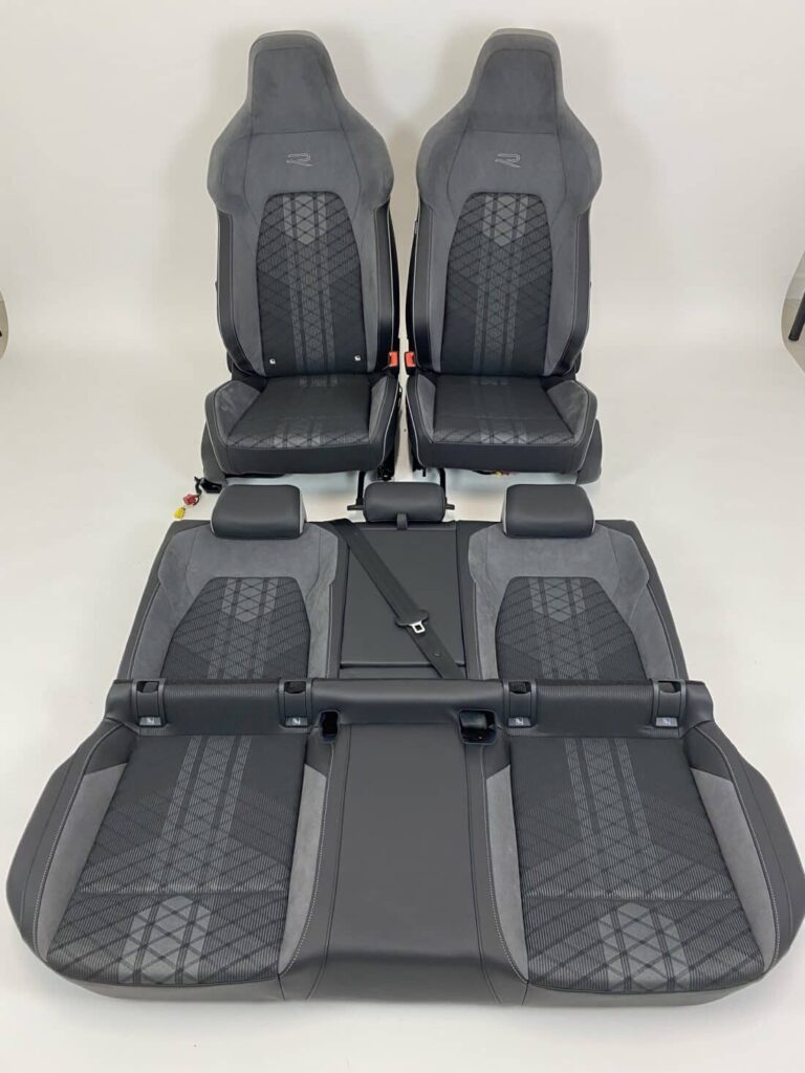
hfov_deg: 53.1
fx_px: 806
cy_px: 536
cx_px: 402
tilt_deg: -40.3
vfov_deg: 67.3
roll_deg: +0.2
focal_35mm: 26
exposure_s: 1/50
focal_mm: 4.25
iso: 80
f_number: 1.8
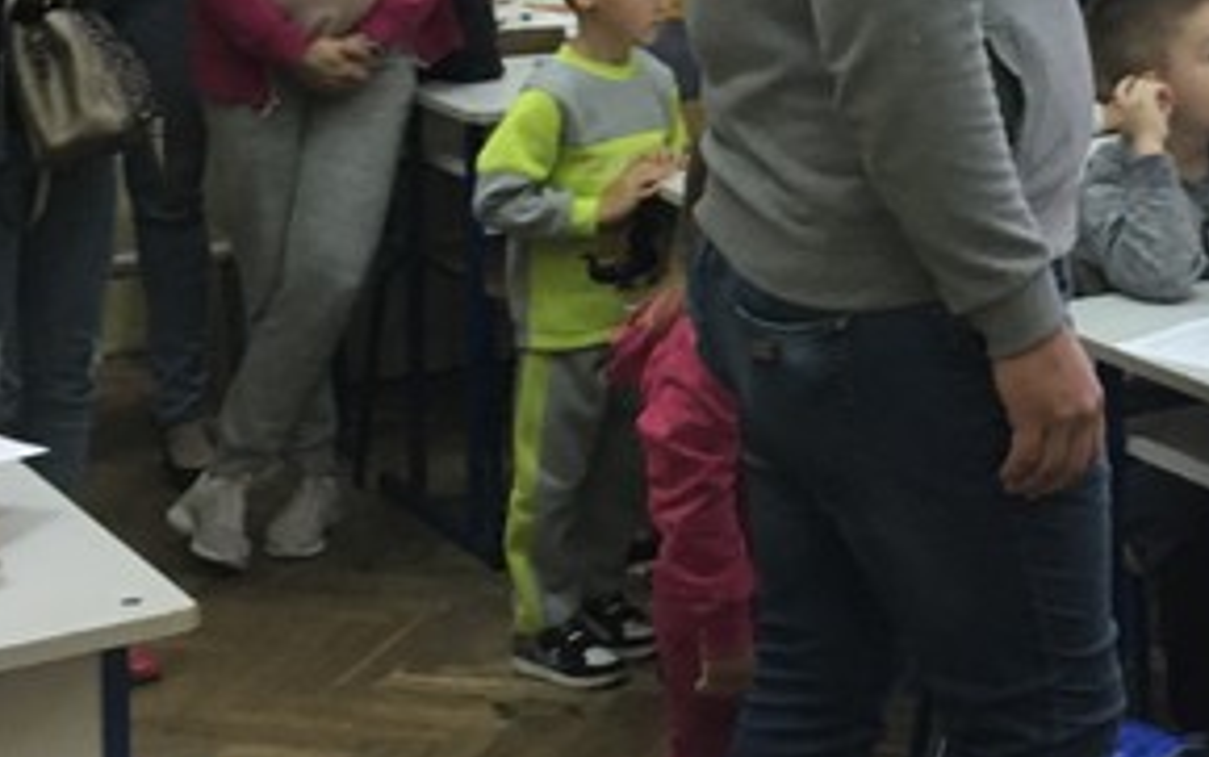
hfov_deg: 23.6
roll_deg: -0.9
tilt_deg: -6.4
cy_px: -63
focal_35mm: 85
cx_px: 1121
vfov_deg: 15.0
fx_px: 2802
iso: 160
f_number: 2.2
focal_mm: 4.15
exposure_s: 1/33
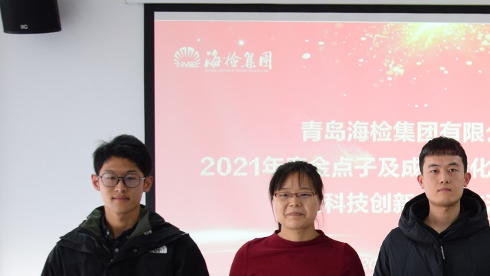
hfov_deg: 24.5
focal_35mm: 79
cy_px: 265
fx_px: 1027
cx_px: 573
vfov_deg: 15.1
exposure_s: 1/60
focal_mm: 18
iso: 800
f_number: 3.5
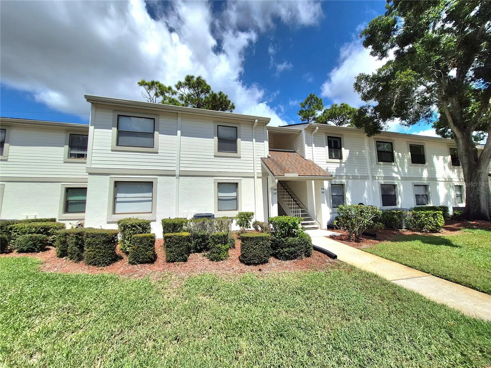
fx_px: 184
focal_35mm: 13
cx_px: 246
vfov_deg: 89.9
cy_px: 184
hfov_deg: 106.2
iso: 50
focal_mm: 1.74
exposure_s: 1/5000
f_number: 2.2
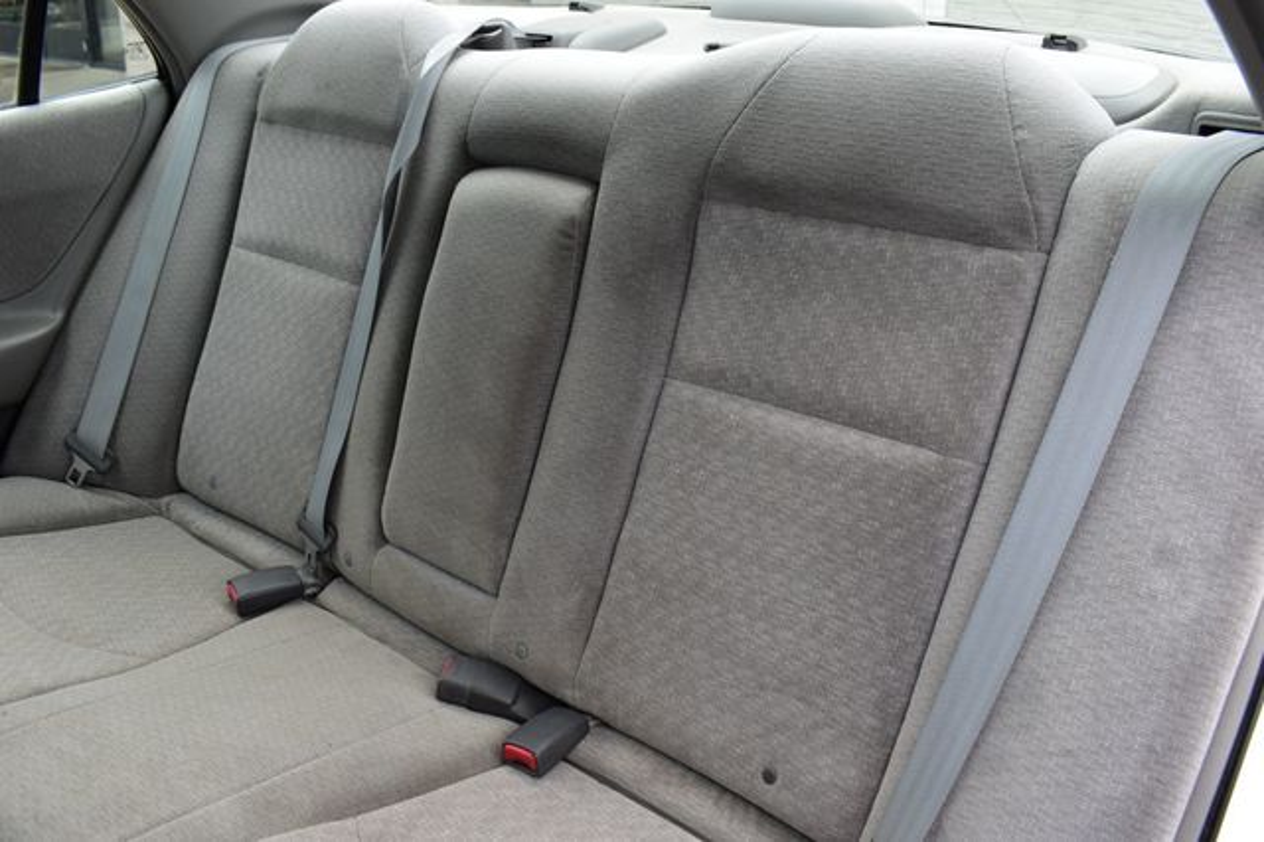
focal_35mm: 30
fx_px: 1053
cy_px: 421
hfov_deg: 62.0
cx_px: 632
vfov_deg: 43.6
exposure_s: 1/80
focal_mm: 20
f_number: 9
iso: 400
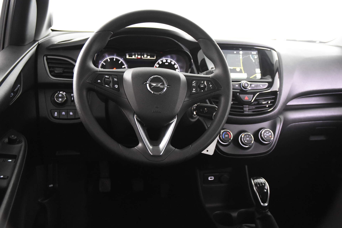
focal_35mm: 39
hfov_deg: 49.6
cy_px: 114
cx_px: 171
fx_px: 370
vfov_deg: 34.2
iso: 4000
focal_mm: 26
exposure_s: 1/40
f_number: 3.2
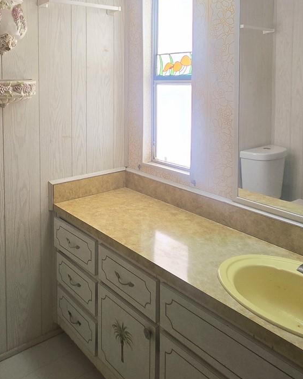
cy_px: 95
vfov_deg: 57.4
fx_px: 325
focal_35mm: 29
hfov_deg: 48.5
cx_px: 84
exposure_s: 1/60
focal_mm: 2.2
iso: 100
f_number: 2.2
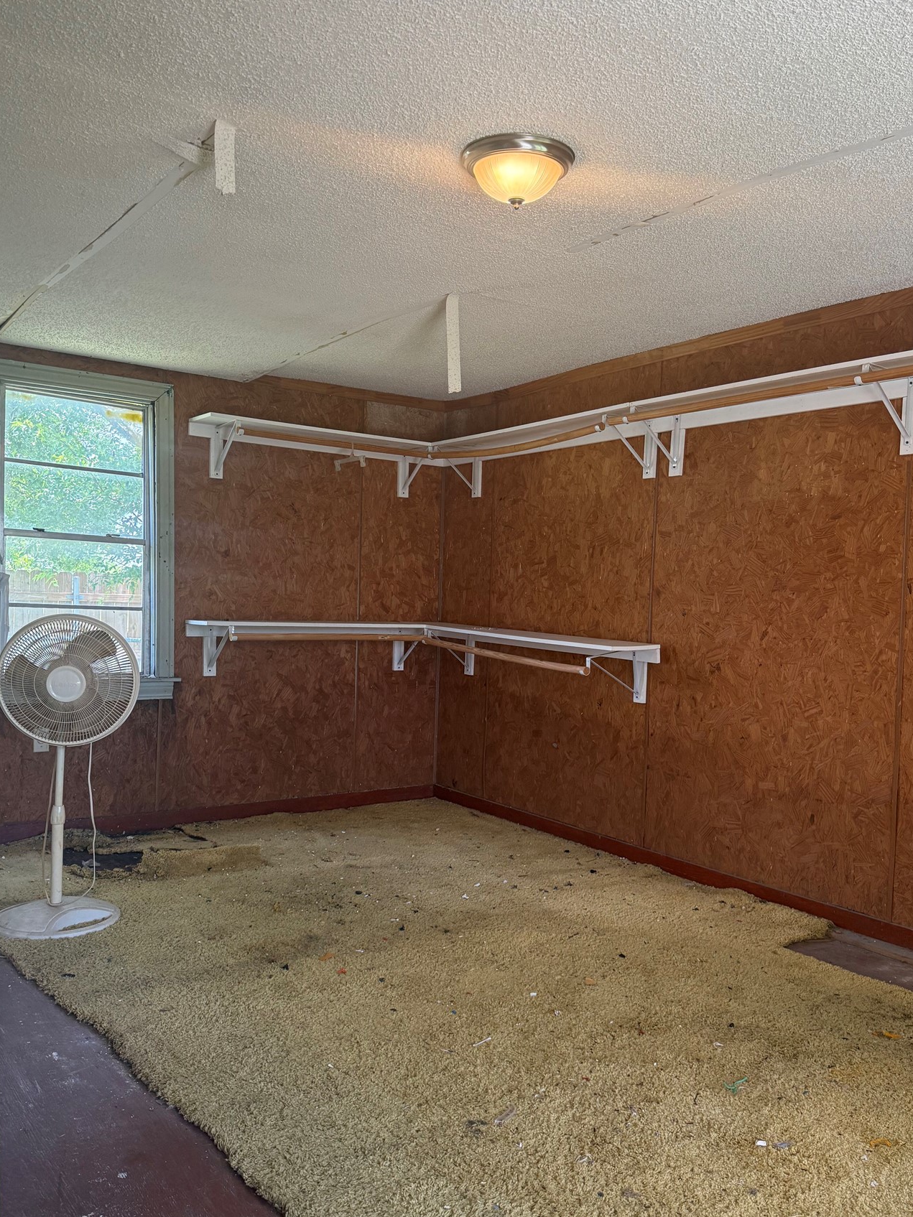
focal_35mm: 29
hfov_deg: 48.2
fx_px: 1020
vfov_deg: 61.6
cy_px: 649
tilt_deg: -1.9
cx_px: 468
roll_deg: -2.3
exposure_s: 1/190
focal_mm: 6.76
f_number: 1.78
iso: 200
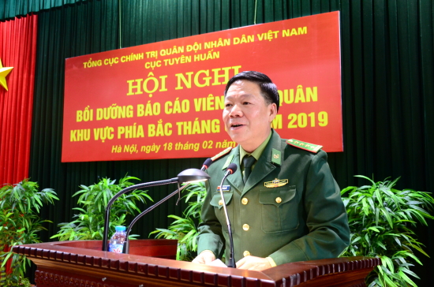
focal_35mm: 34
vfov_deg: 38.2
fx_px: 415
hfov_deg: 55.2
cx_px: 217
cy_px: 144
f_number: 5
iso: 2000
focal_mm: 23
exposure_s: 1/30
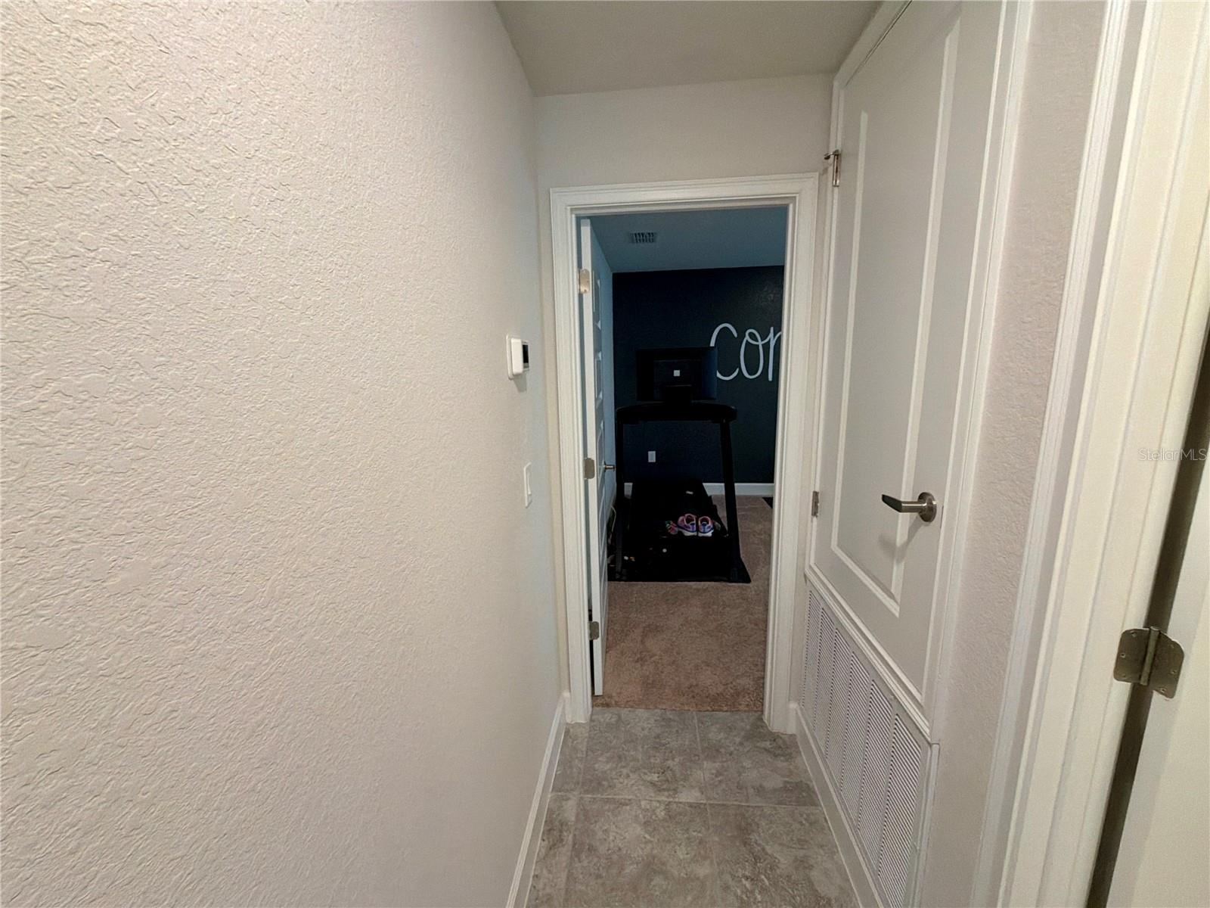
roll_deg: +1.4
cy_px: 454
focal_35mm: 14
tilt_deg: -11.3
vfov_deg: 85.7
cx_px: 605
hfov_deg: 102.1
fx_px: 489
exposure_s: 1/60
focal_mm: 2.22
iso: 160
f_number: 2.2
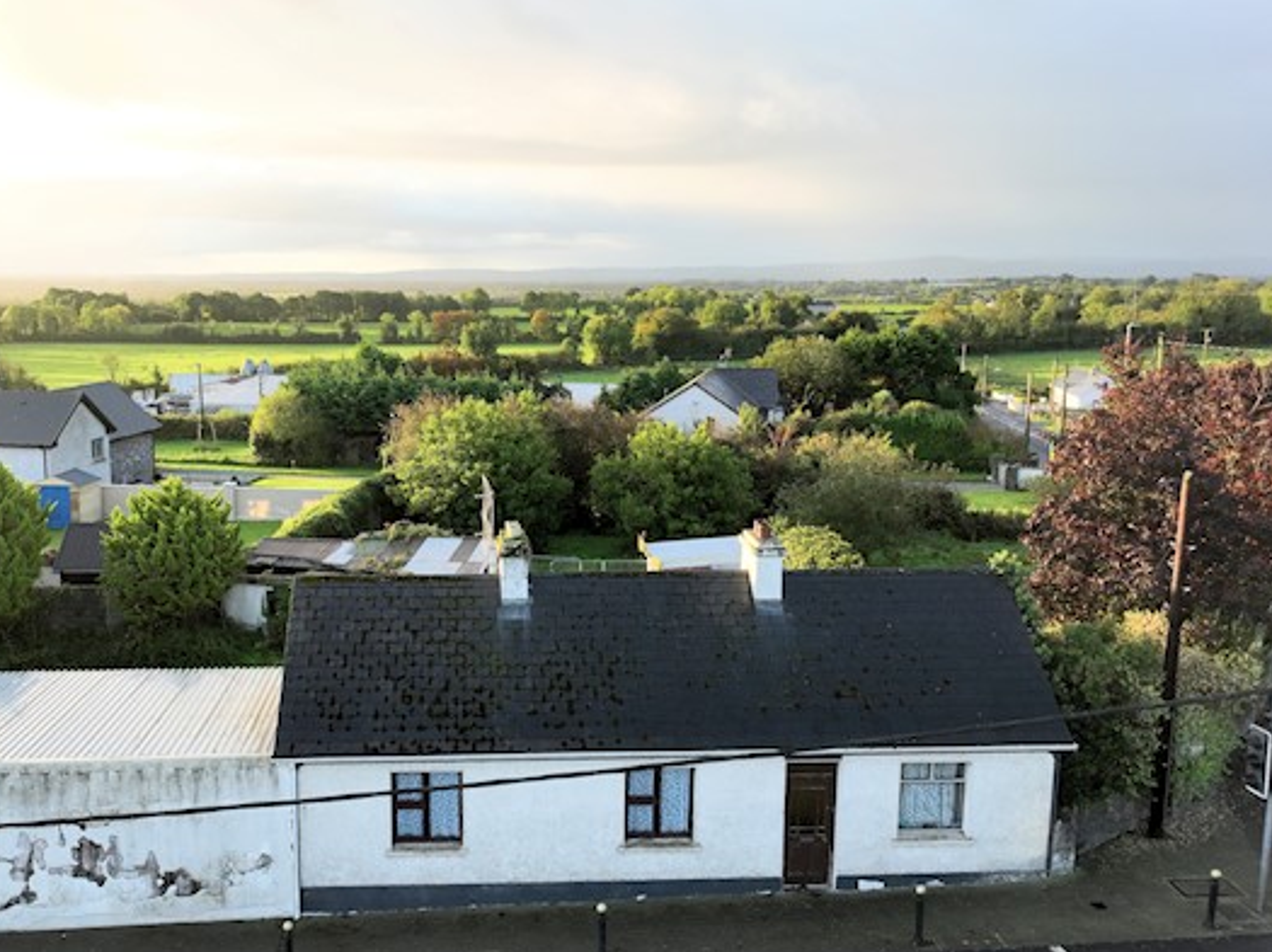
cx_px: 506
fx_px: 1175
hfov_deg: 56.4
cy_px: 475
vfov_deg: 44.1
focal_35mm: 32
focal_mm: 12.29
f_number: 2.8
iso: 200
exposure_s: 1/500
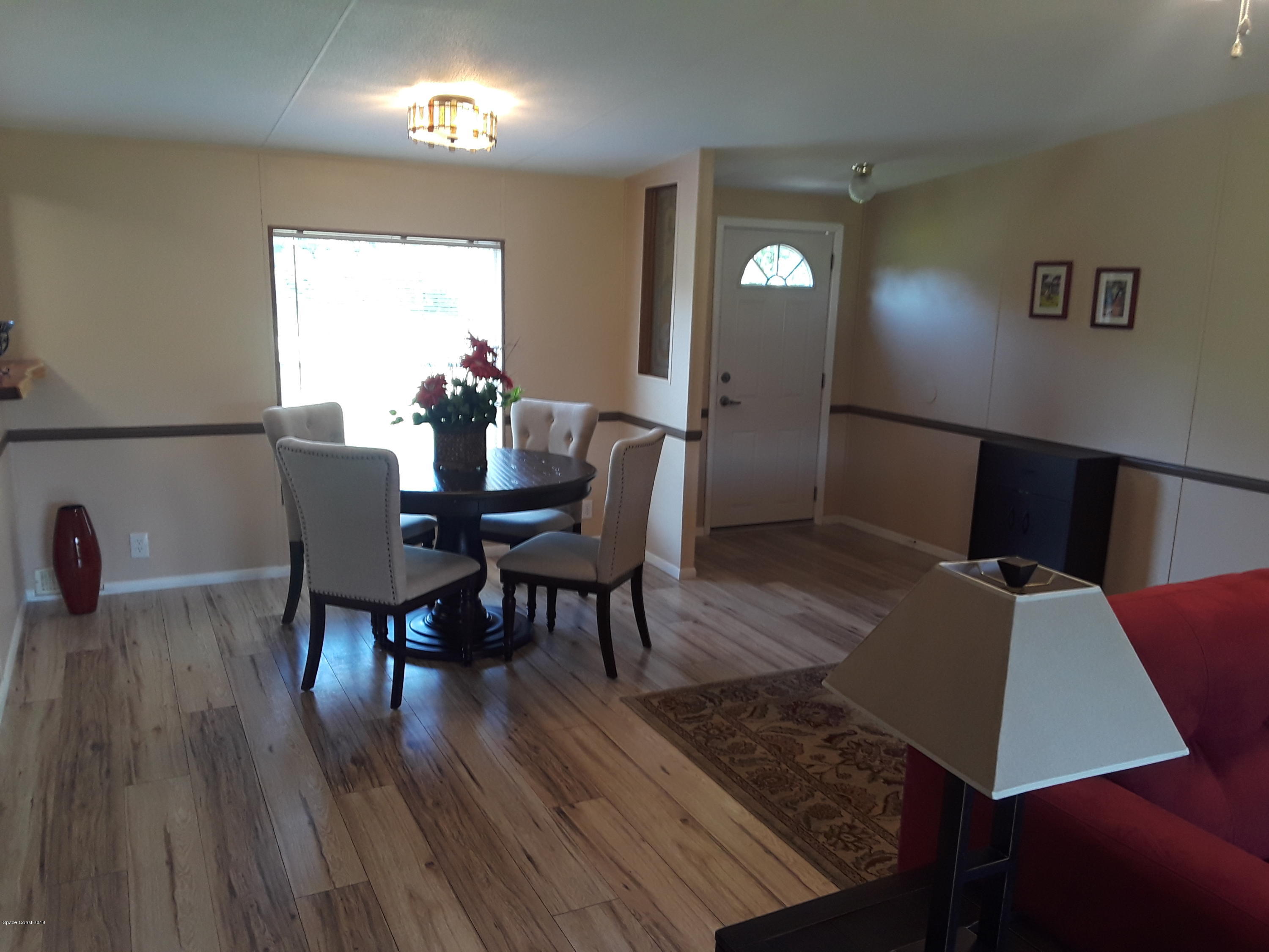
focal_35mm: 28
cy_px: 476
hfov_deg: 63.4
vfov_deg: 49.7
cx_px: 634
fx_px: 1026
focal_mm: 2.9
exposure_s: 1/30
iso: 50
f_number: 1.9
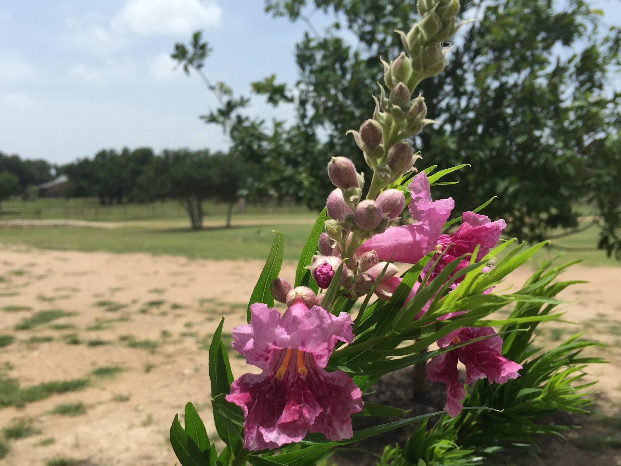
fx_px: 682
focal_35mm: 38
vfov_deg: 37.5
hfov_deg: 49.0
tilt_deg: -6.3
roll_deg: +2.7
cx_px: 311
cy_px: 286
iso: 32
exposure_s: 1/2326
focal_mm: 4.15
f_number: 2.2
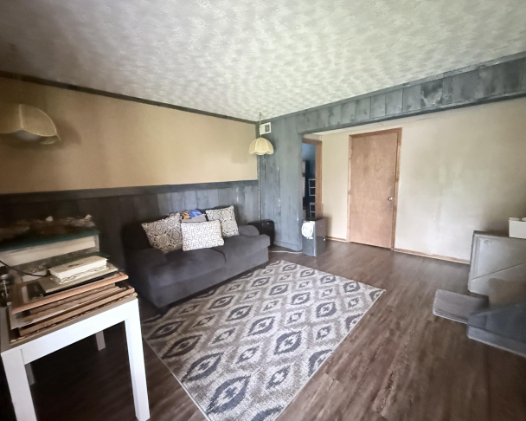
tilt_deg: -9.4
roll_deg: +1.6
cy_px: 212
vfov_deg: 84.0
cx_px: 264
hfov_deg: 96.8
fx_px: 233
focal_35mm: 15
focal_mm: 2.22
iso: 1600
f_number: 2.2
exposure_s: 1/40
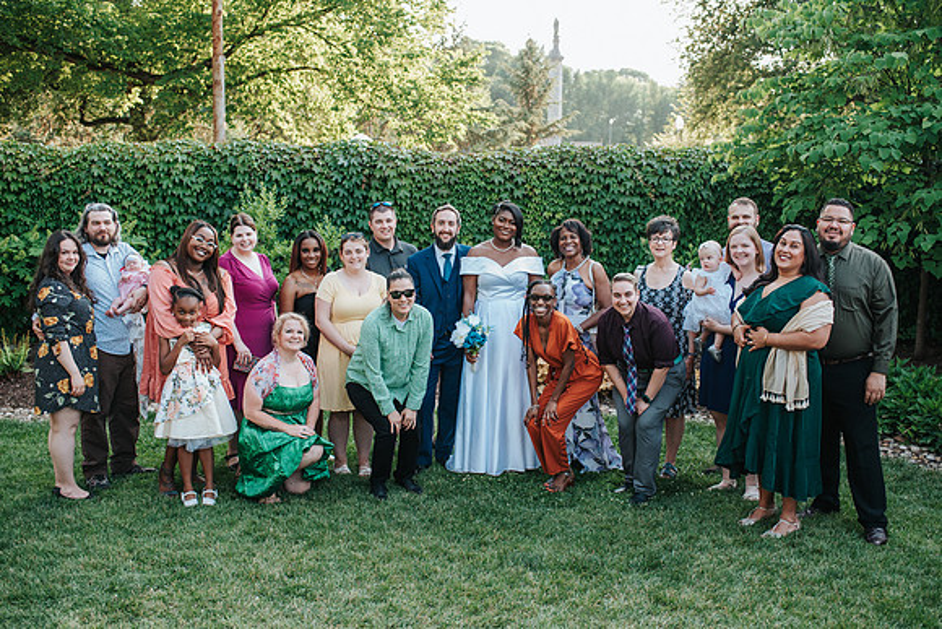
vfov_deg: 35.6
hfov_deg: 51.3
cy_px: 322
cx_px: 471
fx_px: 980
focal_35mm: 37
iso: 640
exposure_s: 1/800
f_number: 2.8
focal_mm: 35
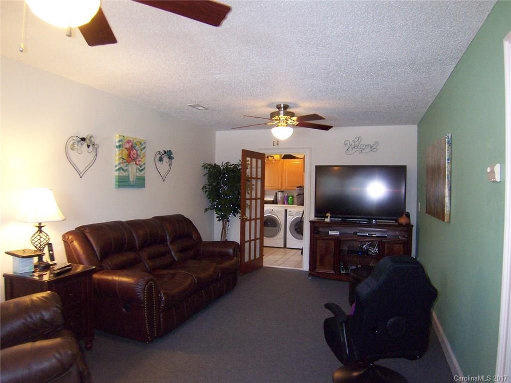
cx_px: 256
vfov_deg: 58.9
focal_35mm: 23
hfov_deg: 73.9
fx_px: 340
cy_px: 192
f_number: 2.8
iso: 200
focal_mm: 3.8
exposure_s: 1/30
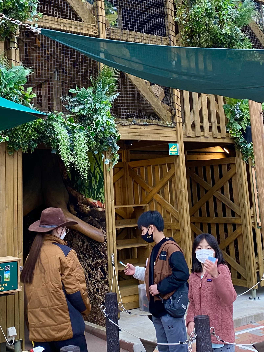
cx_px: 106
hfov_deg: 29.6
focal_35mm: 49
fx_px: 498
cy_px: 104
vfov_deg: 38.2
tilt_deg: +10.2
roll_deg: +3.0
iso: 125
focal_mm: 4.25
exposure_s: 1/73
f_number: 1.8
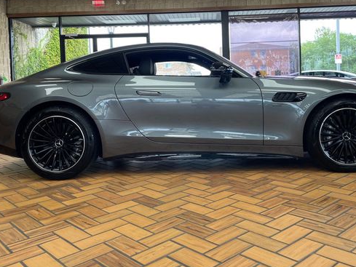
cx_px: 202
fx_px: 350
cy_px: 96
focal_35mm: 34
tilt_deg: -0.4
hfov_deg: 53.8
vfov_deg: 41.4
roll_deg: +2.3
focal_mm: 4.2
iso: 50
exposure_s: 1/120
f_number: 1.6
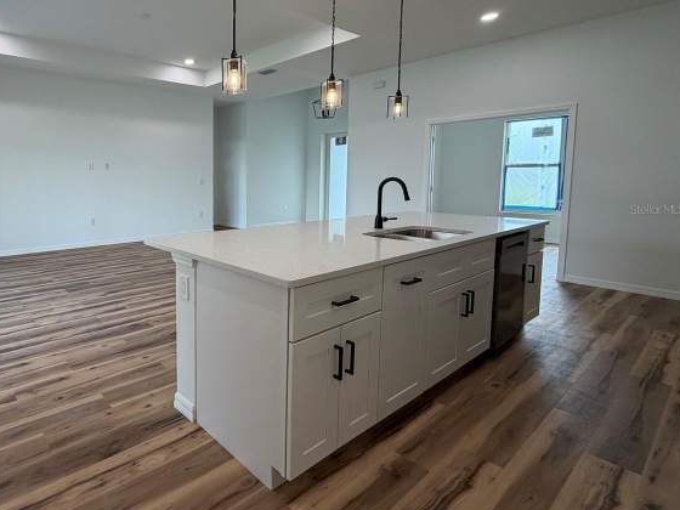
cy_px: 209
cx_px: 202
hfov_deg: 77.8
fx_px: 393
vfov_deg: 65.5
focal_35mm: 20
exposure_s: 1/120
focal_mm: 2.22
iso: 160
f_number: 2.2
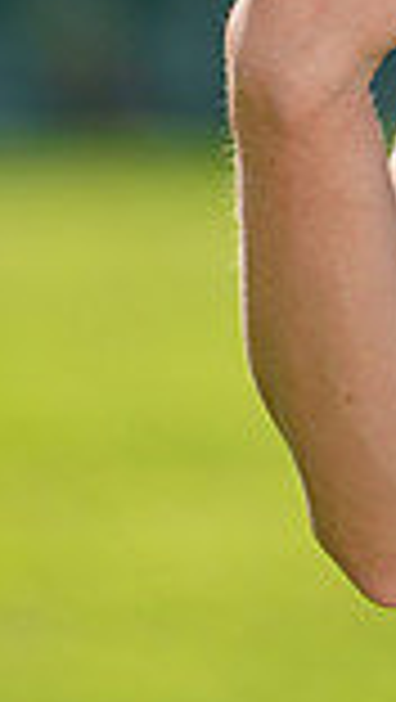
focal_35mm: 1420
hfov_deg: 0.9
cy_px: -338
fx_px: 26450
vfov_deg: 1.5
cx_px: 862
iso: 64
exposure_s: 1/200
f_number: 6.3
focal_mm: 364
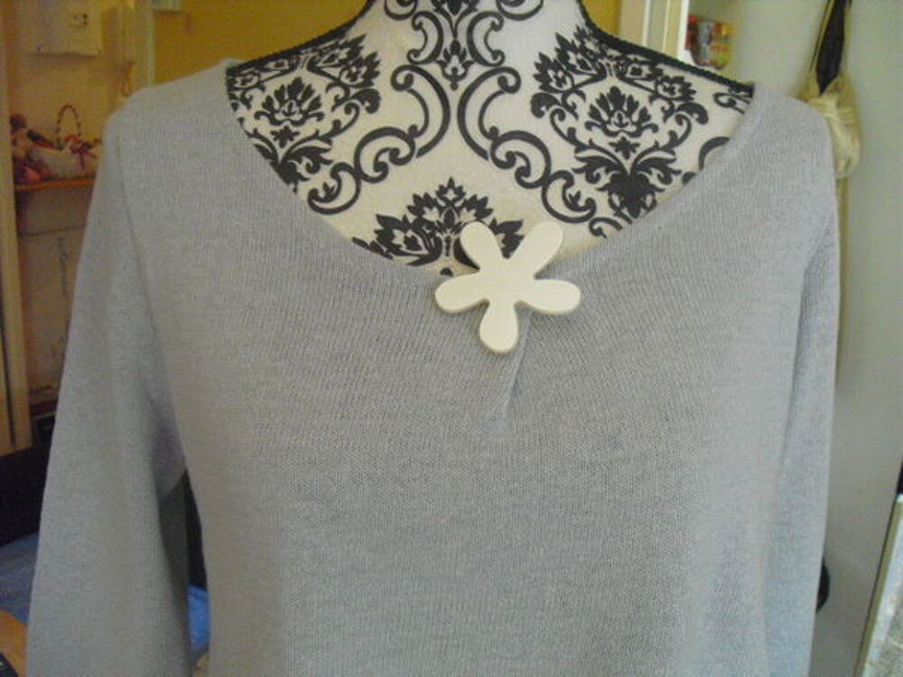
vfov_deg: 39.7
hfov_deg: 51.4
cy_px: 338
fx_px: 939
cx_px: 452
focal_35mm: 36
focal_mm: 6.3
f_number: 3.1
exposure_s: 1/40
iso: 800
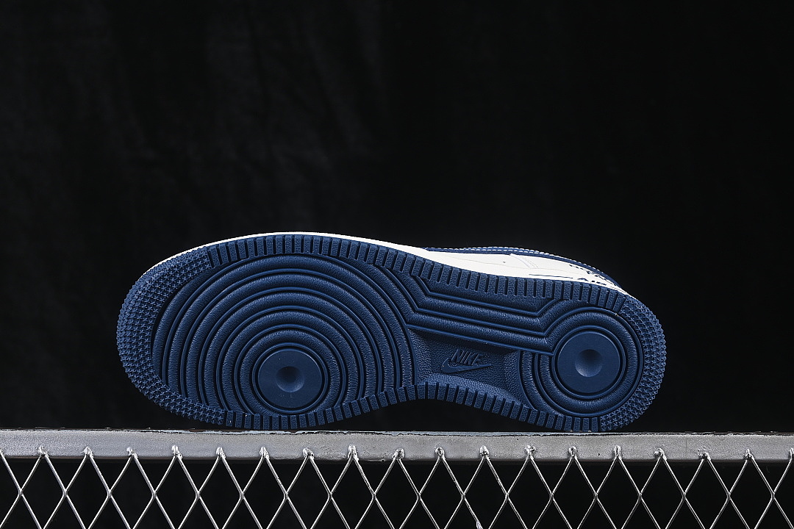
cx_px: 397
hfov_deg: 27.0
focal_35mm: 75
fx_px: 1654
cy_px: 264
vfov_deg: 18.2
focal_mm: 50
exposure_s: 1/80
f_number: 7.1
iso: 160
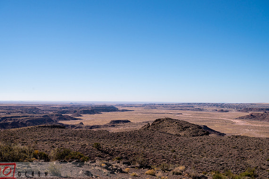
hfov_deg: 42.7
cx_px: 133
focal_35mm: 46
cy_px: 89
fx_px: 344
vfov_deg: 29.2
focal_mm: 45
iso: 200
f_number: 8
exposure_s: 1/1600
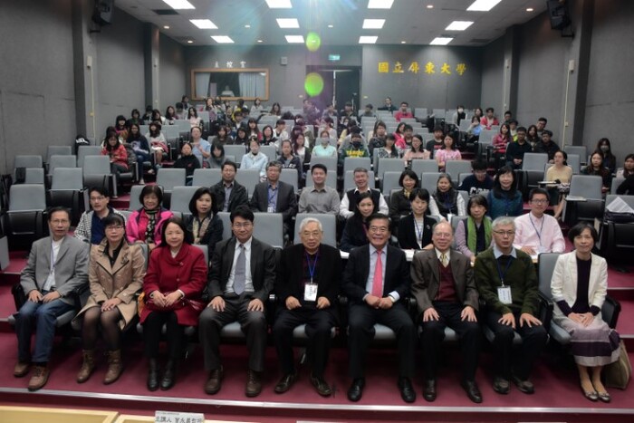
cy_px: 212
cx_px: 317
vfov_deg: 47.9
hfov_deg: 67.4
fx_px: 476
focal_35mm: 27
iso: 800
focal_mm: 18
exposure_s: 1/30
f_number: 5.6
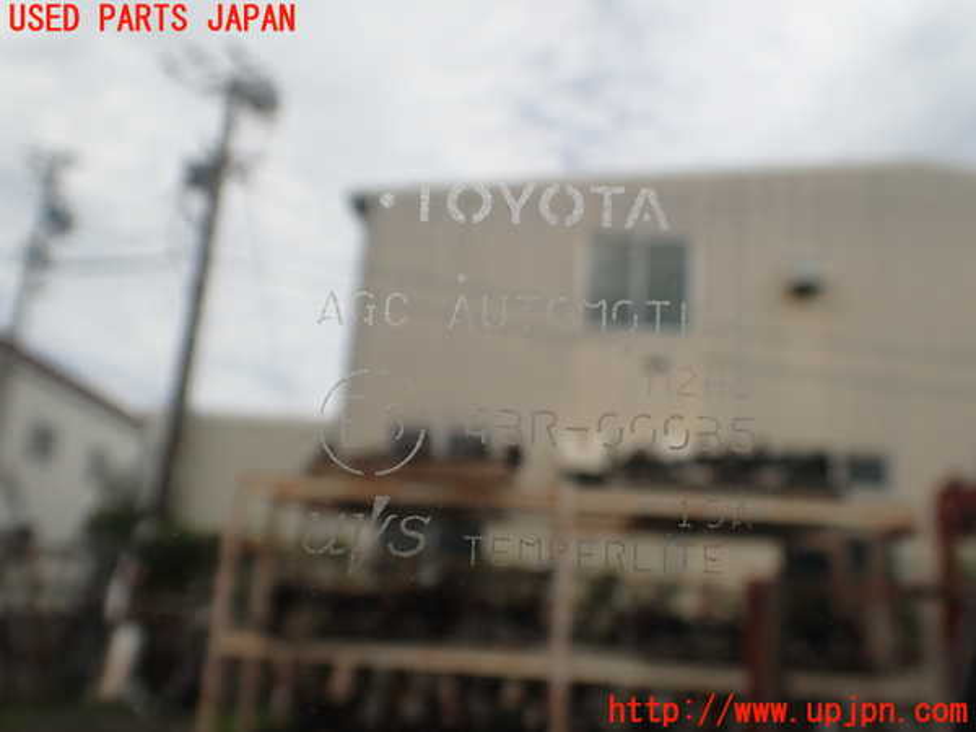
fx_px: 846
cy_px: 366
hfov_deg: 60.0
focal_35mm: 30
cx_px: 488
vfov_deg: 46.8
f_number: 3.2
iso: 100
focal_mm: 5.4
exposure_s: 1/1000
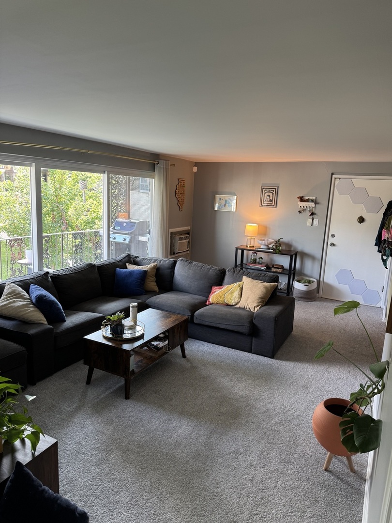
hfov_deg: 56.8
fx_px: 362
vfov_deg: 71.6
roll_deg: -2.1
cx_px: 196
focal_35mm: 24
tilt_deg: -11.2
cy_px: 262
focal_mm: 6.76
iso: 125
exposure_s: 1/60
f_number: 1.78
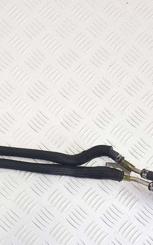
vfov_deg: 42.3
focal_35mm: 47
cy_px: 154
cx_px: 24
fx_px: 314
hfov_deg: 26.7
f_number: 1.7
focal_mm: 4.2
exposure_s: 1/100
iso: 64
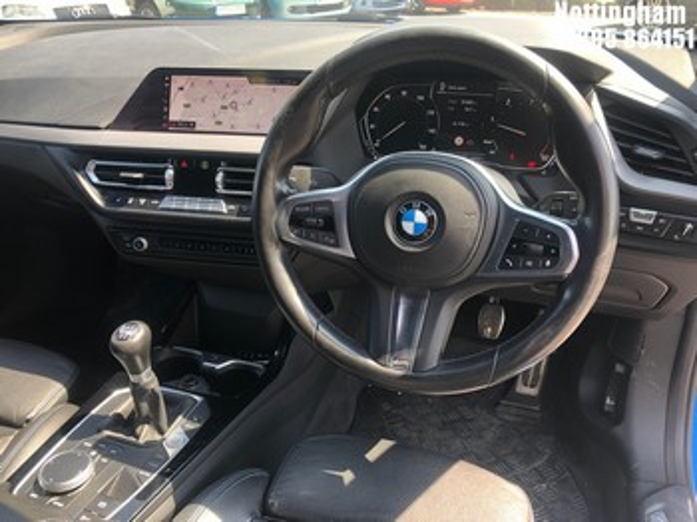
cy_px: 261
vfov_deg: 49.7
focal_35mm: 28
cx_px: 348
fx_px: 563
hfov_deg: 63.5
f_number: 1.8
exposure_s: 1/120
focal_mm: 4
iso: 50
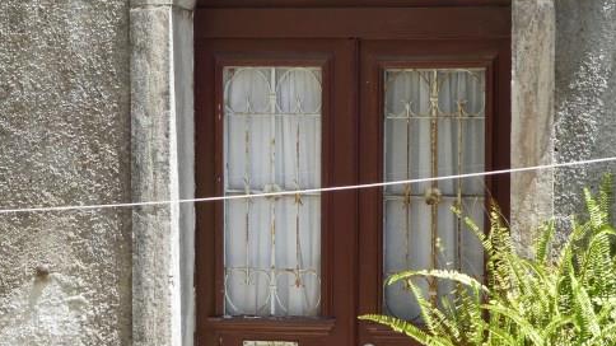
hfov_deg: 27.8
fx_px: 1241
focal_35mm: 76
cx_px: 356
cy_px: 234
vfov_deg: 15.8
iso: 80
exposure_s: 1/250
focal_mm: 5.8
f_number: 3.6
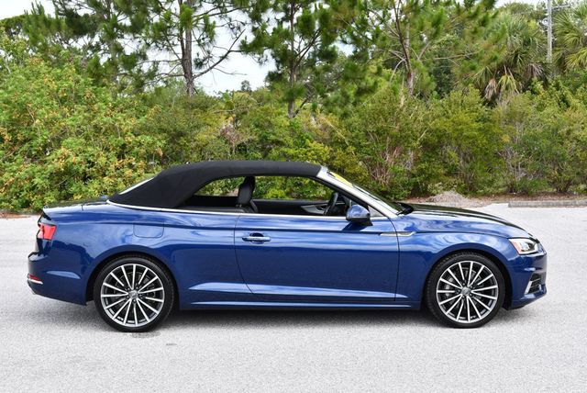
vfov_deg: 28.1
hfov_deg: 41.1
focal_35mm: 48
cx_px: 294
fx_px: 783
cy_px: 196
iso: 200
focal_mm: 24
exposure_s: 1/250
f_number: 6.3
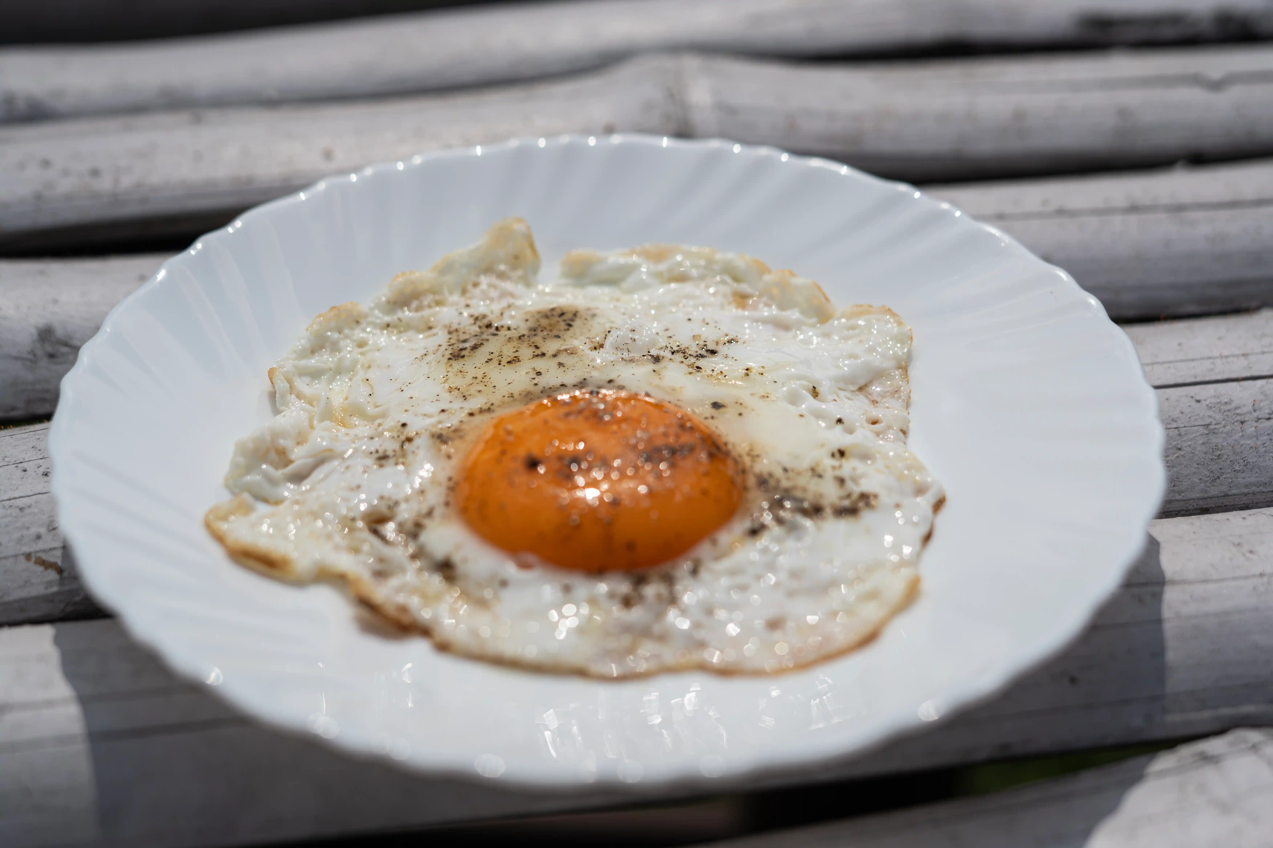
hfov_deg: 39.6
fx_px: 1768
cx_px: 636
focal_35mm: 50
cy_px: 424
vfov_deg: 27.0
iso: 80
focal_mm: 50
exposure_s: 1/3200
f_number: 3.5
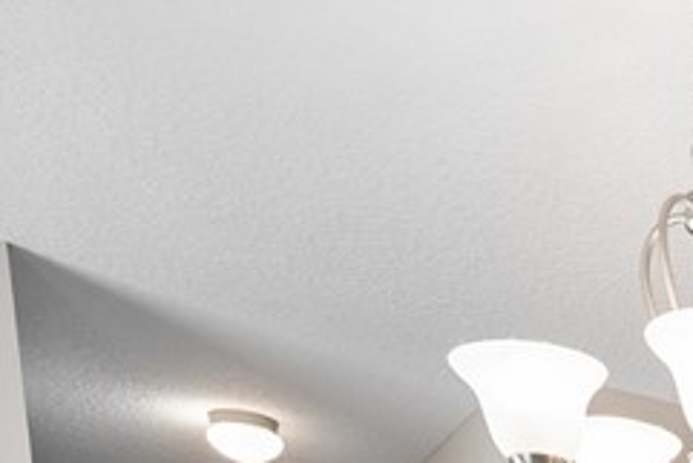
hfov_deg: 26.7
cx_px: 1032
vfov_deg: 17.4
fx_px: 1040
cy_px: 943
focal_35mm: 54
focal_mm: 12
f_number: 6.3
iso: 1250
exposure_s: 1/30
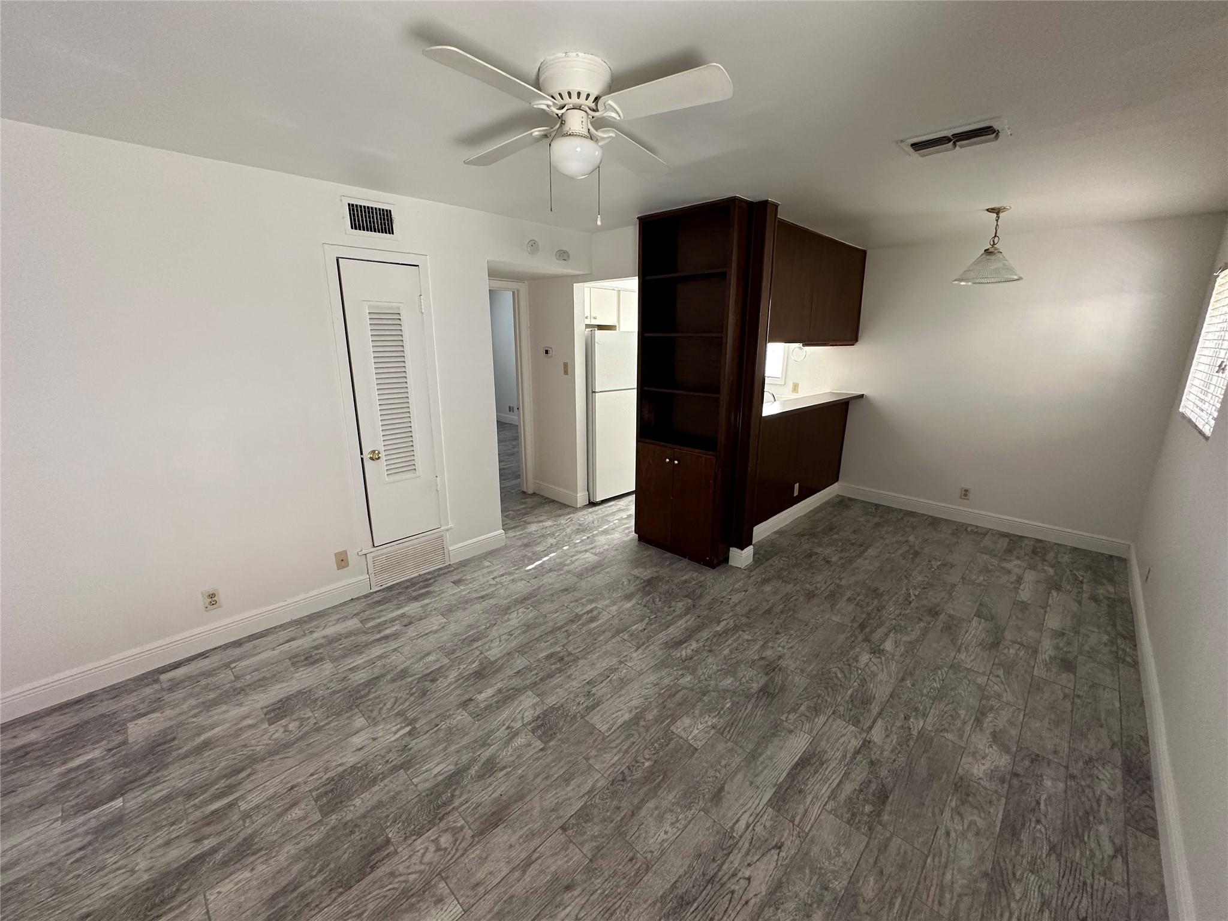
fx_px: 497
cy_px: 460
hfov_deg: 102.1
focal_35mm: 14
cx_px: 614
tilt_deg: -14.5
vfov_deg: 85.7
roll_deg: -0.3
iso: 200
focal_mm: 2.22
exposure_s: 1/99
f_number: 2.2
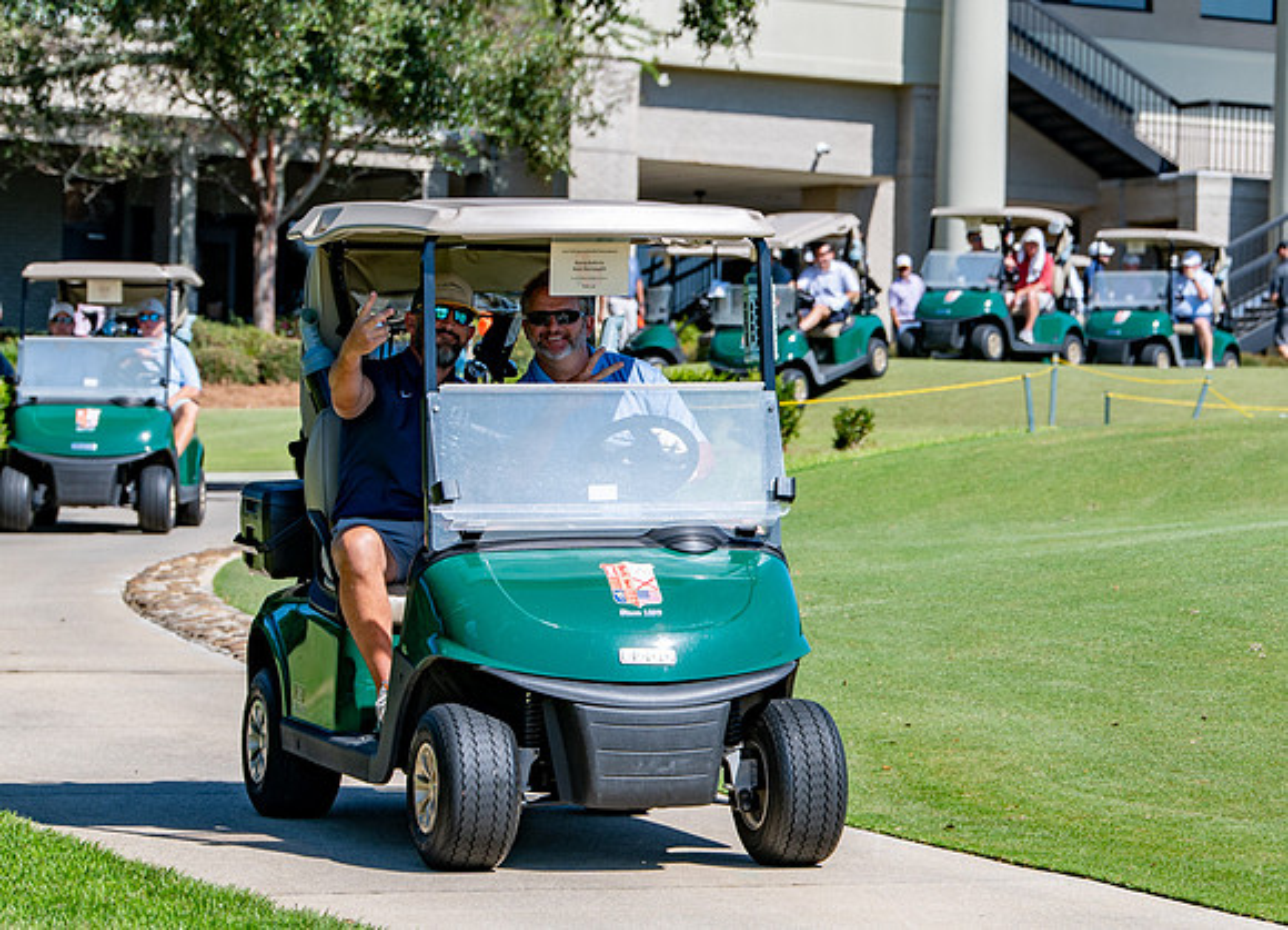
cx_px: 914
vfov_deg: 8.0
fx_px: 6645
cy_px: 392
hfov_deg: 11.1
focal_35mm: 181
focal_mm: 116
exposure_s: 1/640
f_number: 5
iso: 125
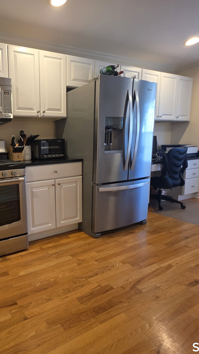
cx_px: 26
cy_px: 177
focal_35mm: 19
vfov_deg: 89.6
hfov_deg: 52.4
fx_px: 178
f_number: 1.9
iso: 200
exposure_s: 1/120
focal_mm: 2.2
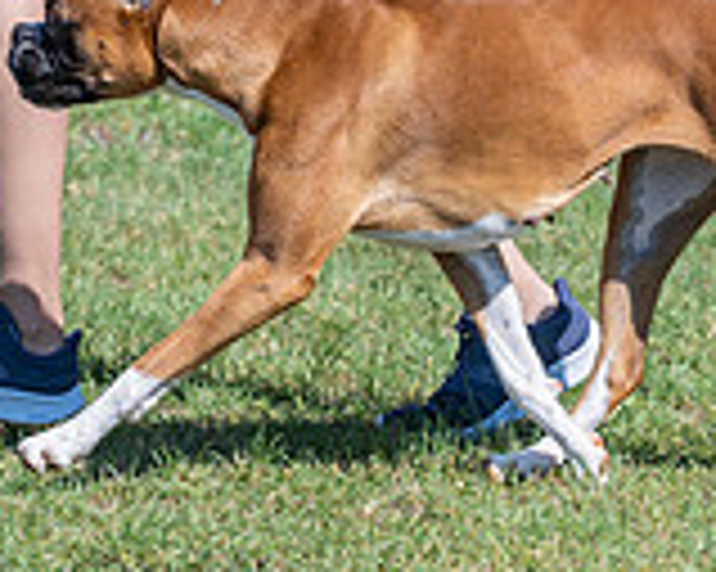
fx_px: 10038
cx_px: 556
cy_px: -180
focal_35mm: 474
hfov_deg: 4.1
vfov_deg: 3.3
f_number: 4
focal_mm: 119
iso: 100
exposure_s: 1/1000
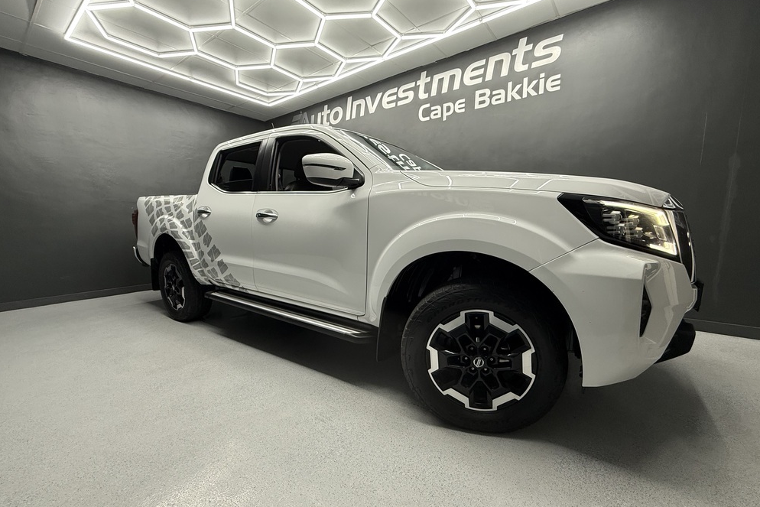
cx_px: 389
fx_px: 317
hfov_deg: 100.4
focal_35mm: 15
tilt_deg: -7.8
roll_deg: +0.9
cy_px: 270
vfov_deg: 77.3
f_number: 2.2
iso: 200
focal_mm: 2.22
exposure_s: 1/100
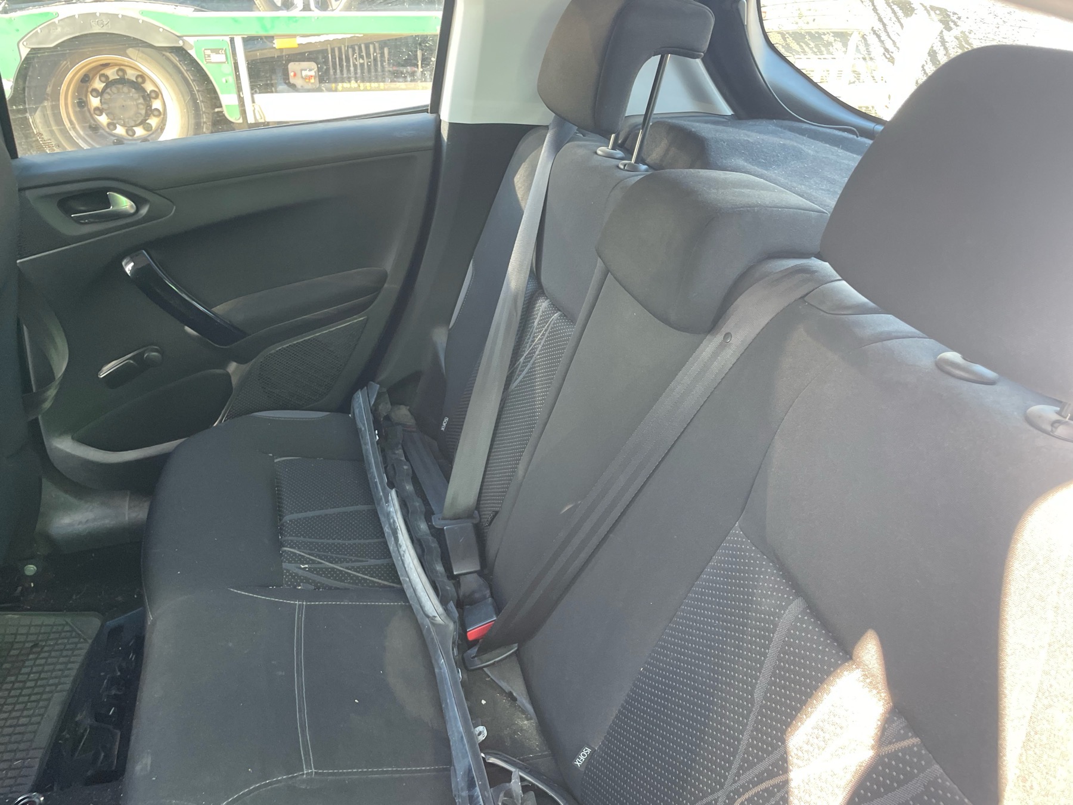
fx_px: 806
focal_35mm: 26
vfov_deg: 53.1
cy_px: 402
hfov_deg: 67.3
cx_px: 536
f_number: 1.6
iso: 125
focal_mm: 4.2
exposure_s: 1/100
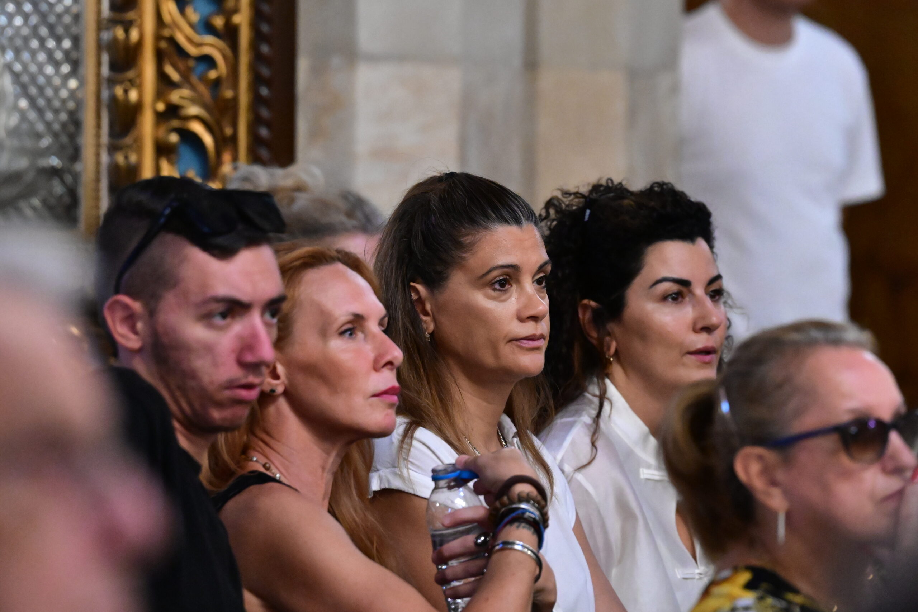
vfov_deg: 4.6
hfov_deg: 6.9
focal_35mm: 300
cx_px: 459
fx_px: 7650
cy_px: 306
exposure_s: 1/160
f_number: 4
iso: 8000
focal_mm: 200
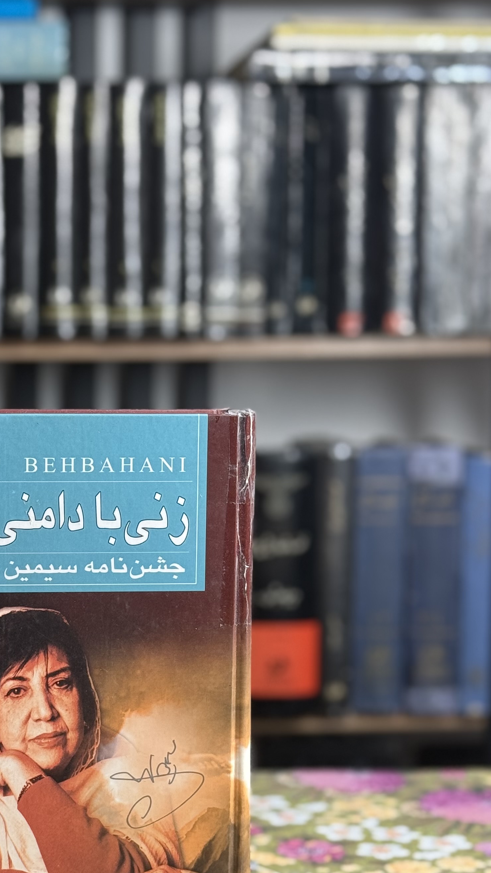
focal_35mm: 80
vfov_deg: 26.4
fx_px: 1851
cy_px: 560
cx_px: 62
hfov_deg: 15.0
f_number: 1.78
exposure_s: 1/50
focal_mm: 6.76
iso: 64
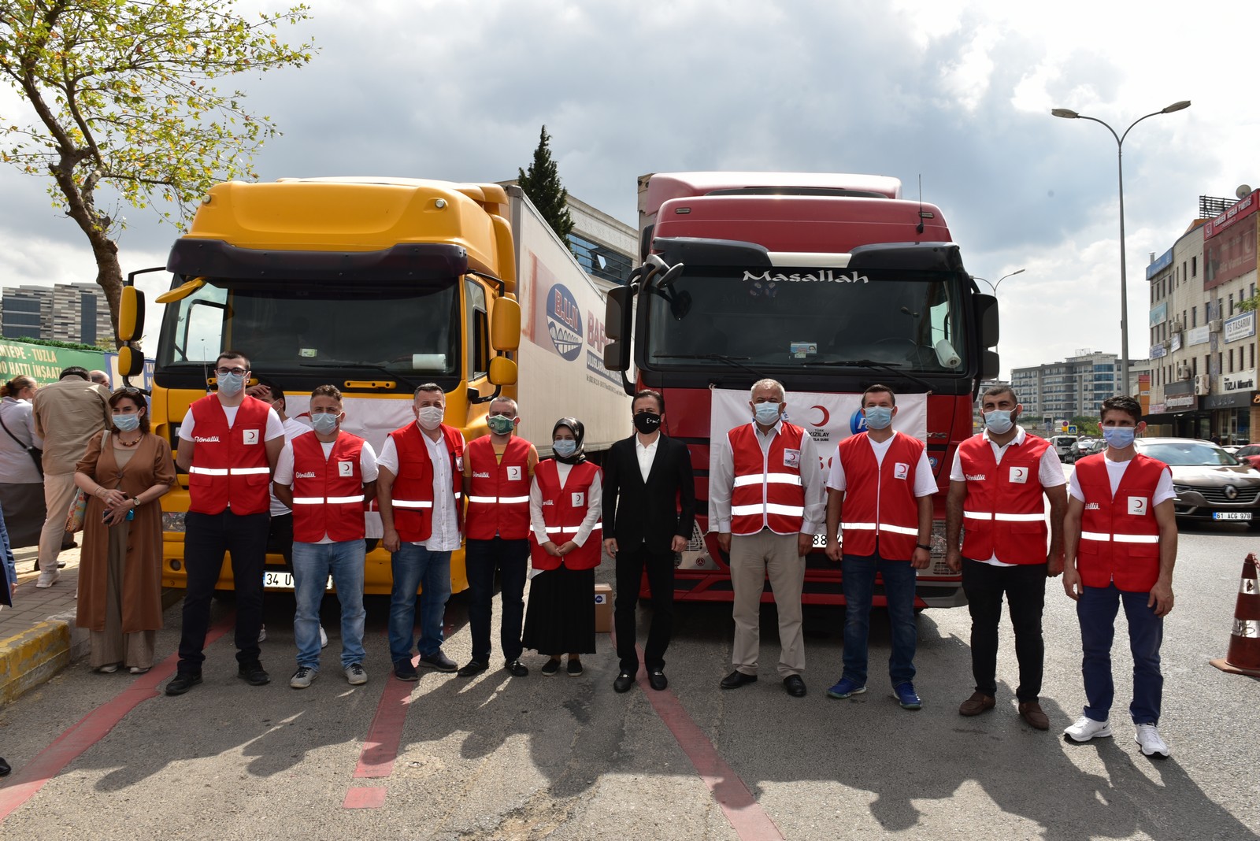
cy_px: 420
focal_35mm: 24
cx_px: 630
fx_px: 840
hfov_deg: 73.7
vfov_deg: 53.2
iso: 100
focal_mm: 24
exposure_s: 1/100
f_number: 11
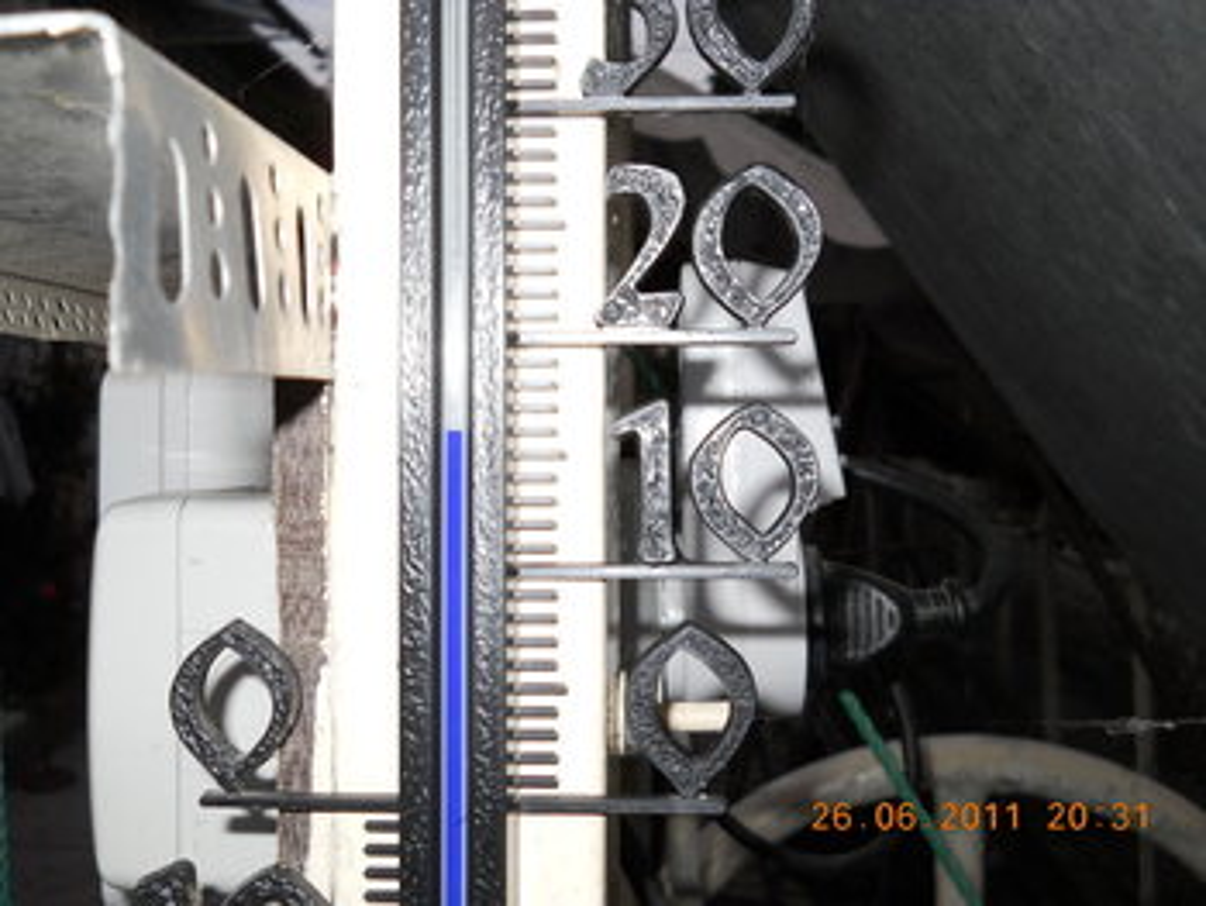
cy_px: 453
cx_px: 603
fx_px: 1429
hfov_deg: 45.7
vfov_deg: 35.2
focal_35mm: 41
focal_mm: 6.72
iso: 80
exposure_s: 1/30
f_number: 3.1
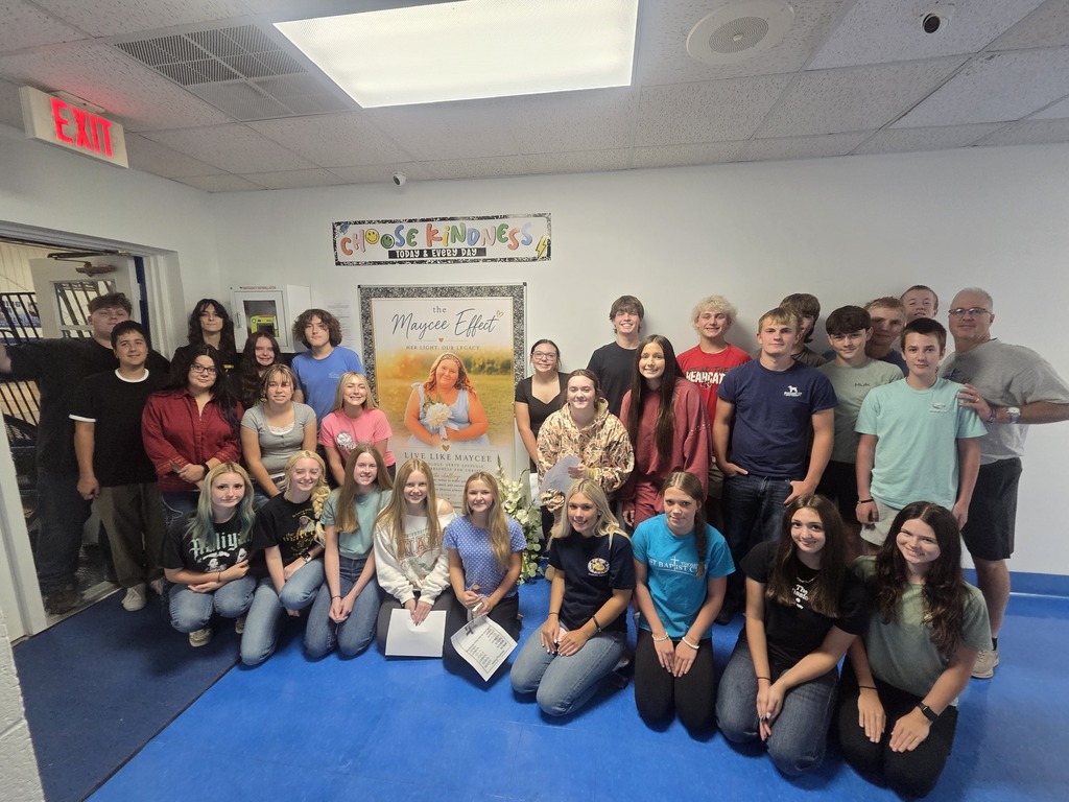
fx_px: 401
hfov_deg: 106.2
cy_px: 401
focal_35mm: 13
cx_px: 534
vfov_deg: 89.9
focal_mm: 2.2
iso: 320
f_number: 2.2
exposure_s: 1/60
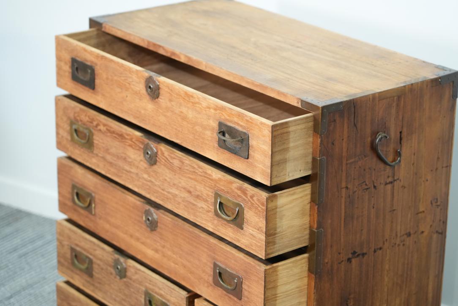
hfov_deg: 19.5
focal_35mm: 105
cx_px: 229
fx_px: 1336
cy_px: 153
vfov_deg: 13.0
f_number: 4
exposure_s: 1/125
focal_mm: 105
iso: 4000
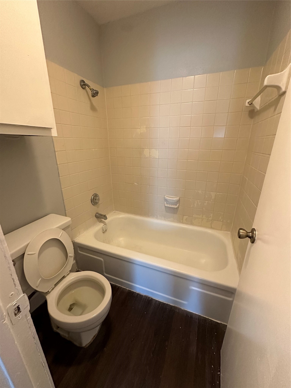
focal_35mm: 14
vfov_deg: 102.1
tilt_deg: -17.9
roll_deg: +0.2
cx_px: 146
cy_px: 194
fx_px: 157
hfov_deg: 85.7
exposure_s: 1/60
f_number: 2.2
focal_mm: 2.22
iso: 640
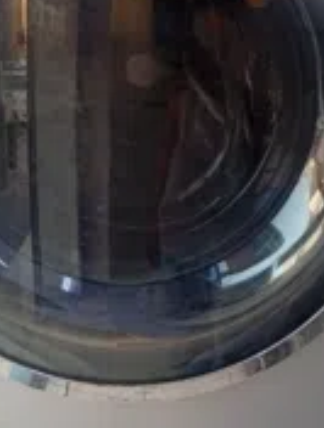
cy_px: 117
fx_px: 758
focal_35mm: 61
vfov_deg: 31.1
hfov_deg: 24.1
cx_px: 141
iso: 107
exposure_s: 1/50
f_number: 1.8
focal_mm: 3.98
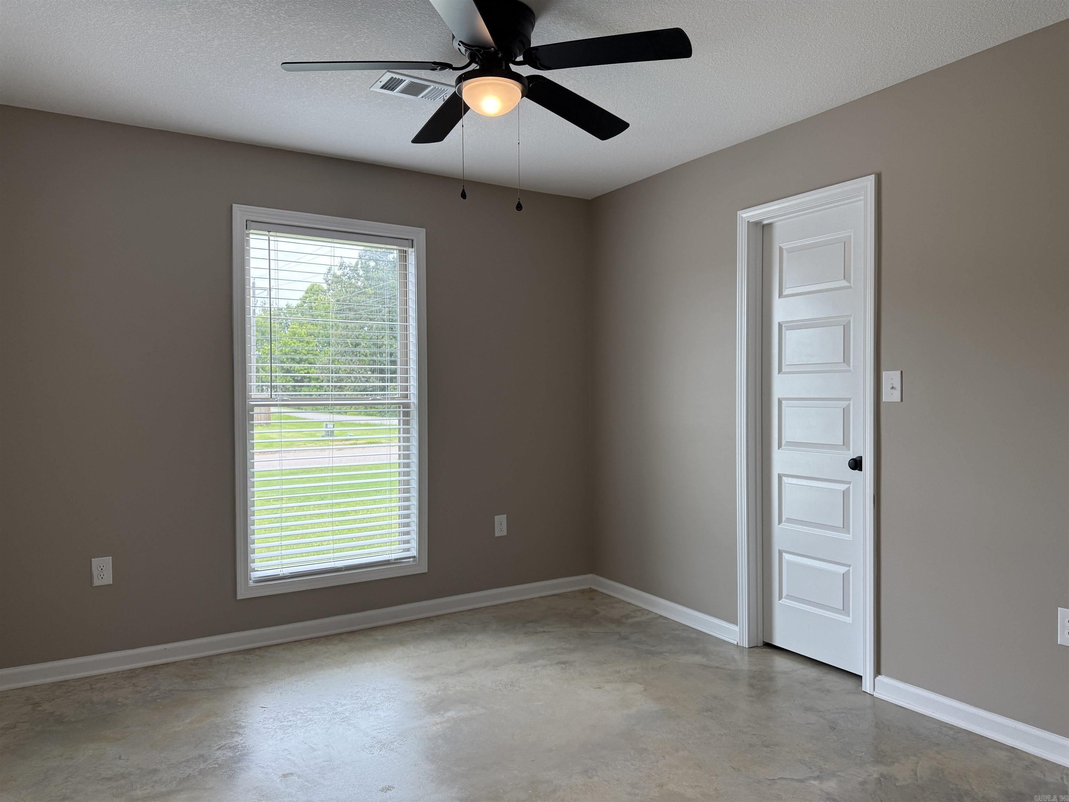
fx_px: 741
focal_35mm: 24
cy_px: 401
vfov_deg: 56.8
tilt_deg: -0.9
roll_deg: +0.0
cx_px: 534
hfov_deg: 71.6
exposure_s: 1/242
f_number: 1.78
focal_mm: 6.76
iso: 100
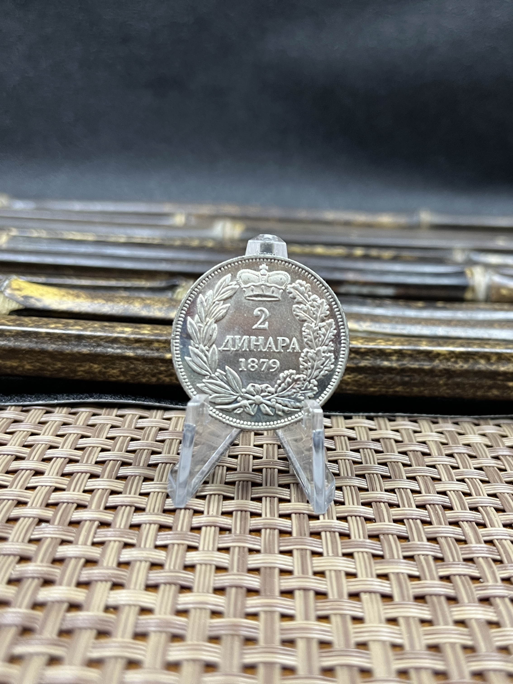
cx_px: 256
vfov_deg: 67.3
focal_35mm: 26
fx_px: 514
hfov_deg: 53.1
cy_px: 342
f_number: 1.6
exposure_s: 1/50
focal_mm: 5.1
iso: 160
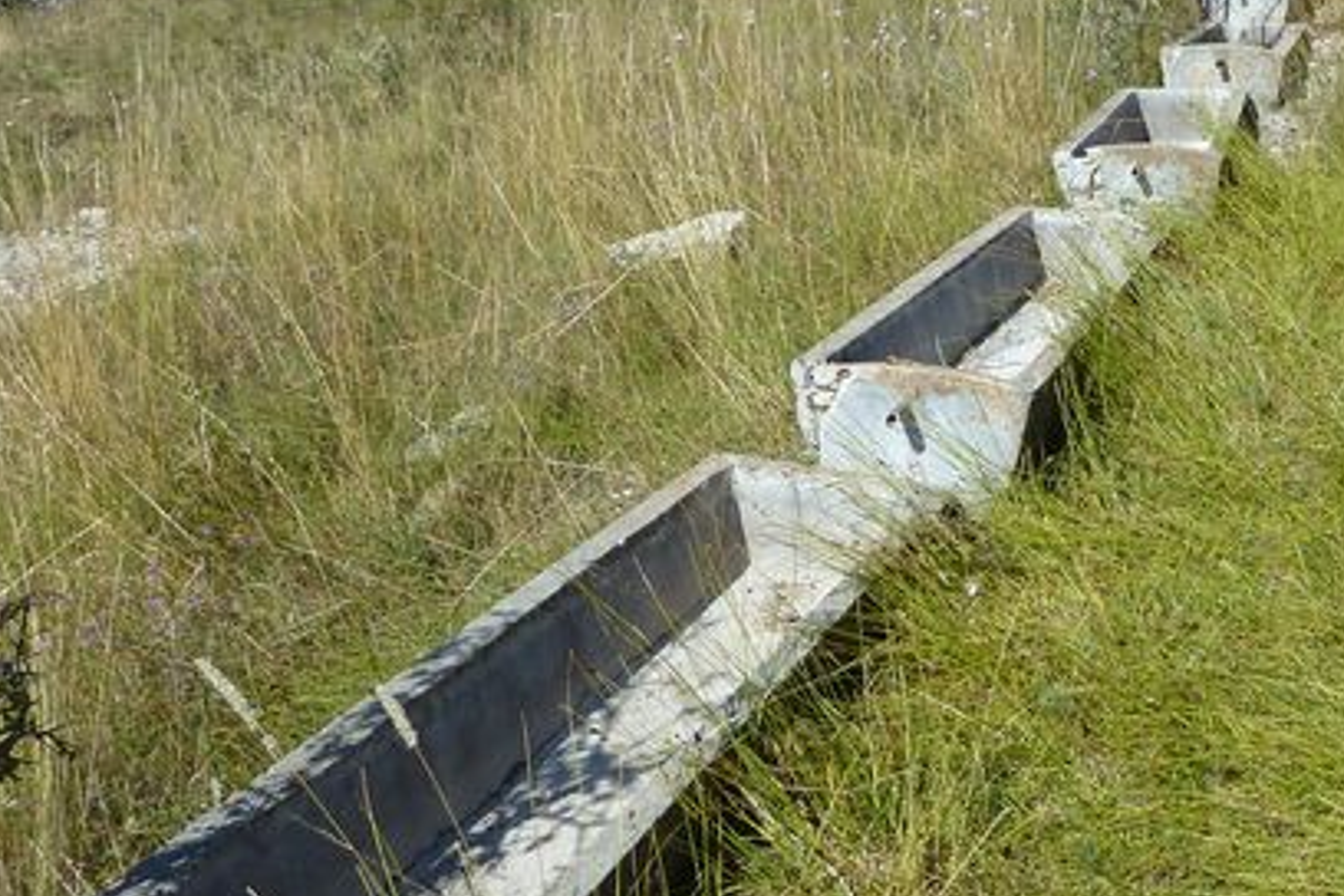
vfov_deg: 26.1
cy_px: 214
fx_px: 1904
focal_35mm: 51
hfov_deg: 37.3
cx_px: 1097
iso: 80
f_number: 5
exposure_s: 1/400
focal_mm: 4.1
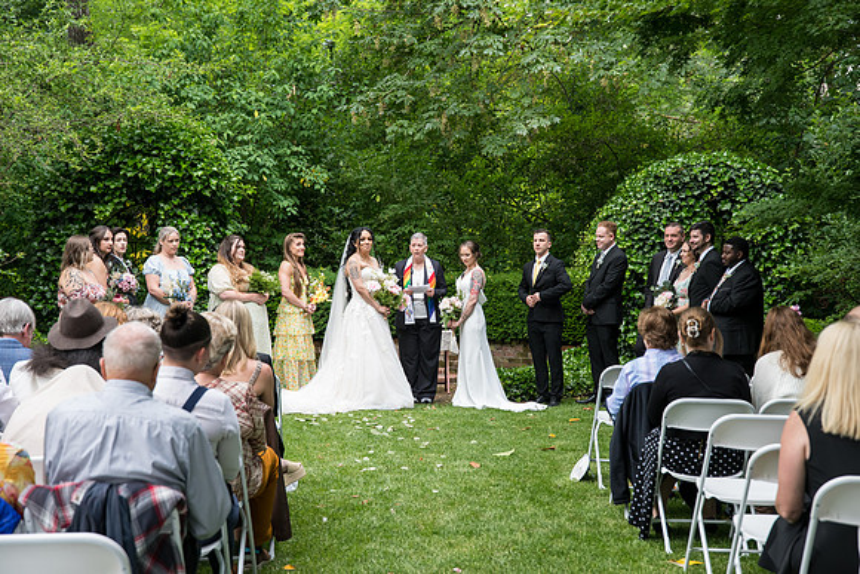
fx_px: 1434
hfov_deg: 33.4
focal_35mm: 60
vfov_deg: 22.6
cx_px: 430
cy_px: 287
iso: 1000
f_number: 4
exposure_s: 1/400
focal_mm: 60
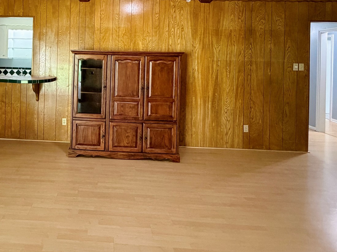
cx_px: 93
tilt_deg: +0.0
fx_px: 253
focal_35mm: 26
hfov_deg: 64.2
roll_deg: -1.1
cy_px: 56
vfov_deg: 50.3
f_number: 2.2
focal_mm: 2.22
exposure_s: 1/60
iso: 500
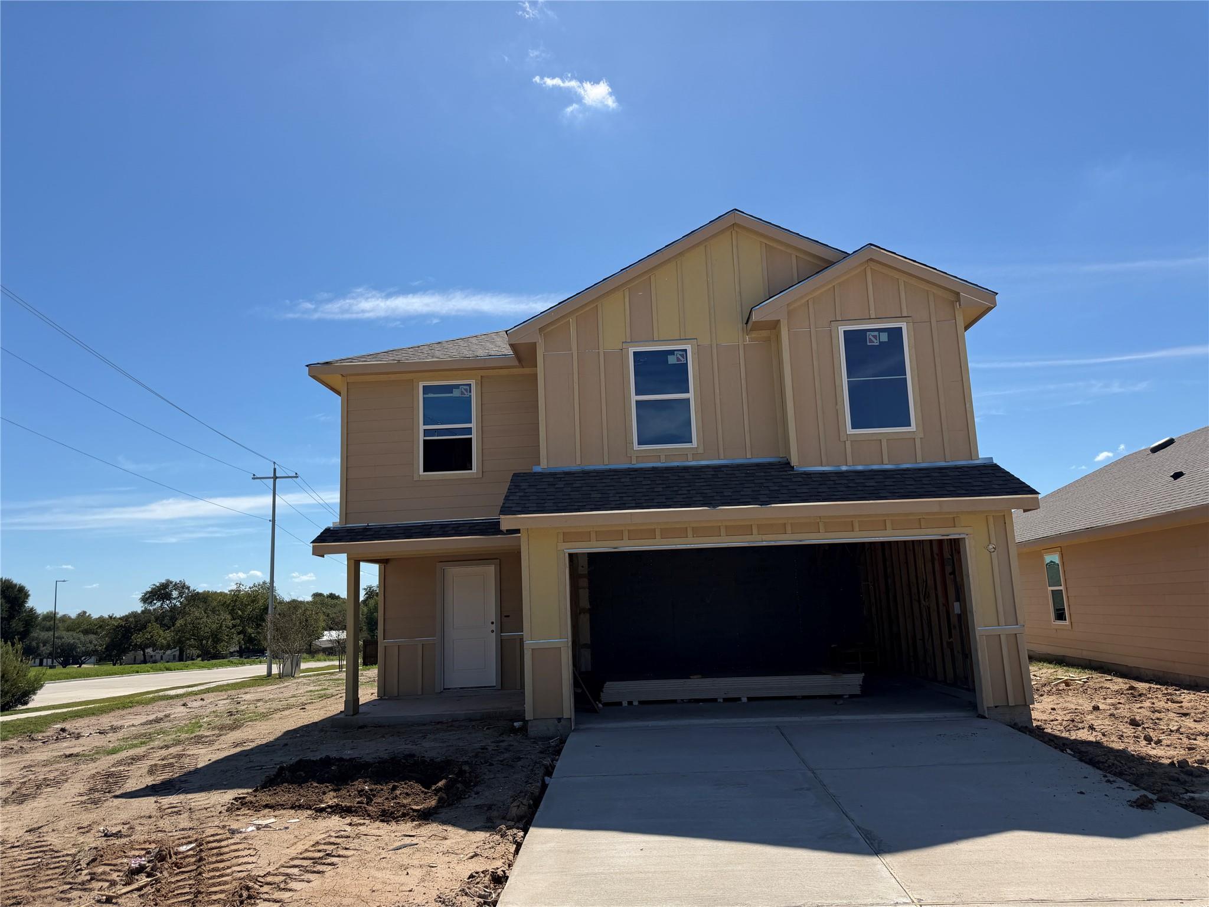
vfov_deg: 56.8
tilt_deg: +9.6
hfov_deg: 71.6
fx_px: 838
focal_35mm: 24
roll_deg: +2.5
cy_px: 454
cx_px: 604
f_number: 1.78
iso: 80
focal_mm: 6.76
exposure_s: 1/6711
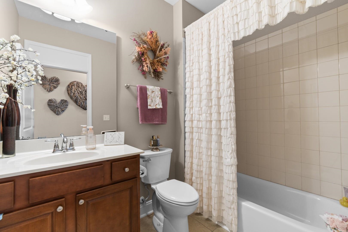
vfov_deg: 77.3
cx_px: 174
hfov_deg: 100.4
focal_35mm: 15
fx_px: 145
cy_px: 116
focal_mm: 10
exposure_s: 1/3
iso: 100
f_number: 4.5
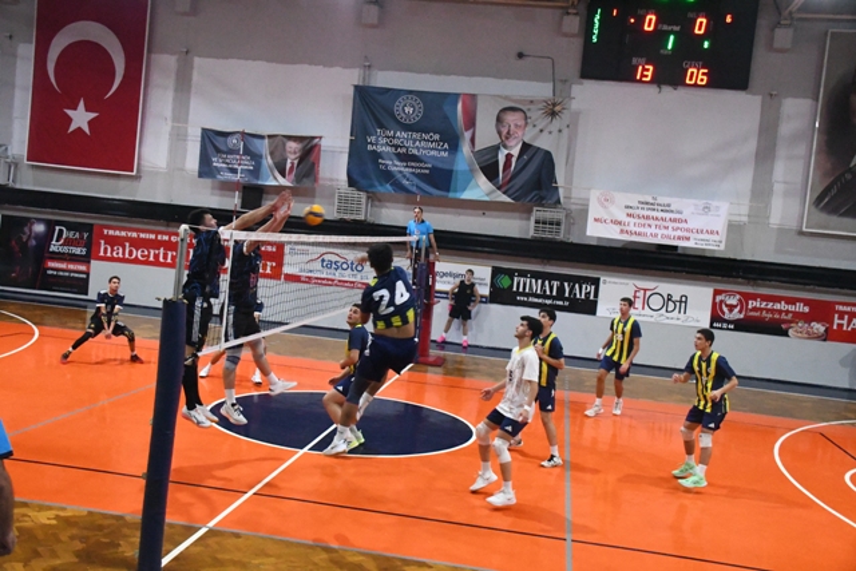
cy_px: 286
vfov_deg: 36.9
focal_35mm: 36
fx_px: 856
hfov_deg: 53.1
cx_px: 428
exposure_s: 1/160
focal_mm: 24
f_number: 5
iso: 16000
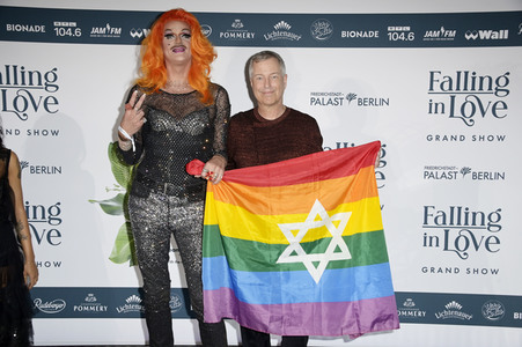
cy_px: 174
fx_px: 638
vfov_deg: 30.5
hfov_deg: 44.5
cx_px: 261
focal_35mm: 44
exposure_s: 1/250
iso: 640
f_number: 6.3
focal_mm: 44
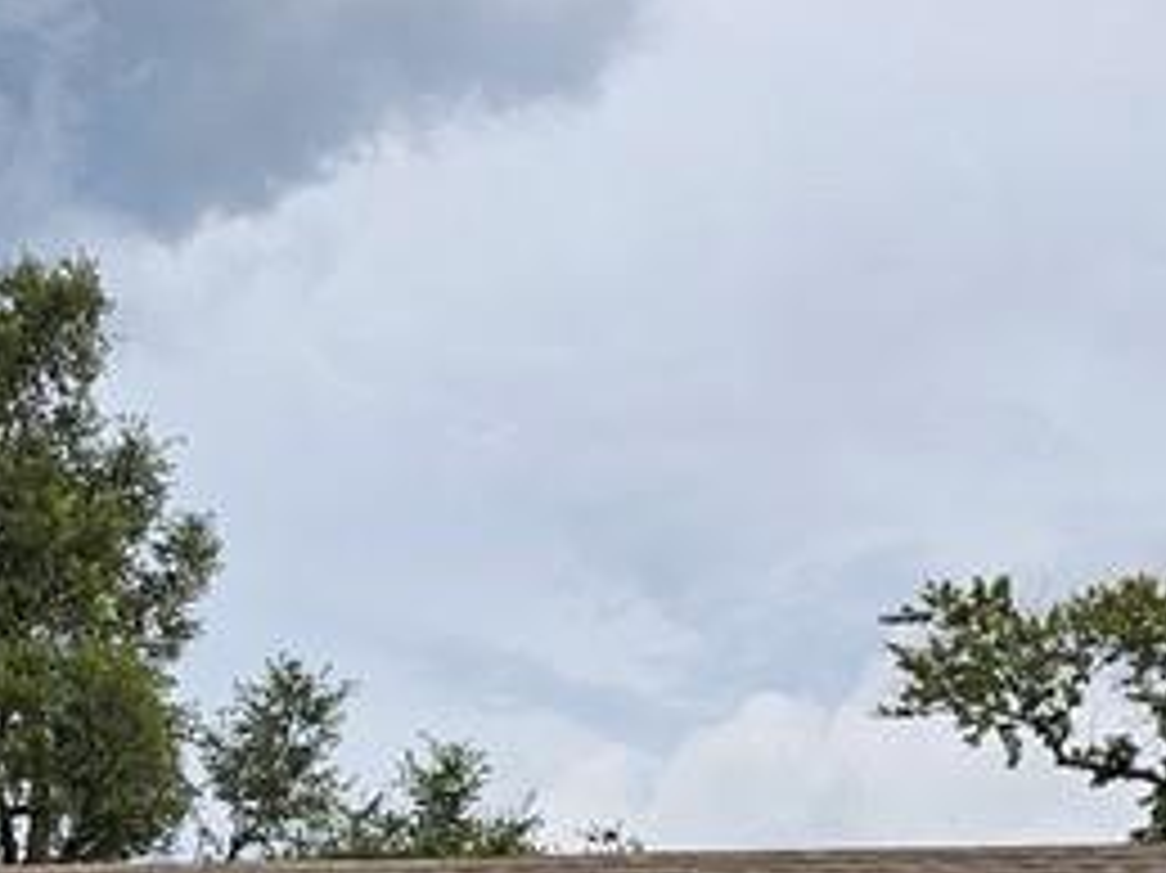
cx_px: -23
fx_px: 3064
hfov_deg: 20.8
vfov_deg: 14.6
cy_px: 1462
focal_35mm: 91
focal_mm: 6.3
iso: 12
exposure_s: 1/180
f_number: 1.7
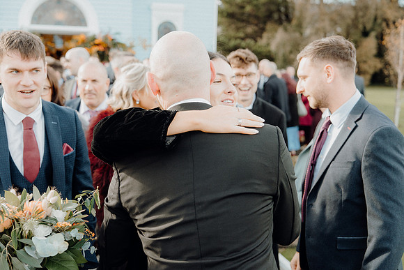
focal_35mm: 44
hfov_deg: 44.5
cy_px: 135
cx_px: 202
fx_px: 494
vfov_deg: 30.5
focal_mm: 44
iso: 400
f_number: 3.5
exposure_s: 1/400
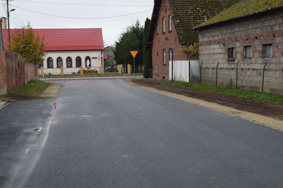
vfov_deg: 25.8
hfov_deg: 37.9
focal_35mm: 52
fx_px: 413
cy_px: 94
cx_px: 142
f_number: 7.1
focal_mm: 35
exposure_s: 1/200
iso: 400
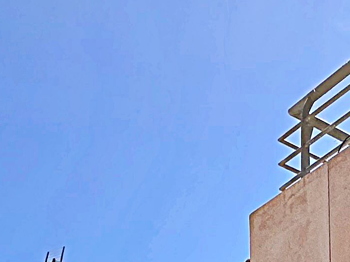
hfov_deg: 24.2
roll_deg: +0.8
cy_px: 629
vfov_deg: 13.5
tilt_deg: -0.5
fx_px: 809
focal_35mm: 80
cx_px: 256
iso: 50
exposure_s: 1/1575
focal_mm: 2.22
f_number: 2.2
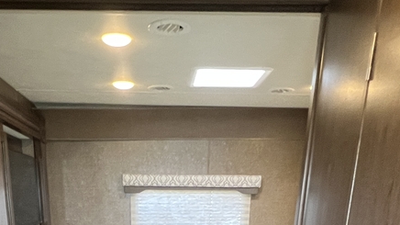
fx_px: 414
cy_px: 366
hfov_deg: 51.3
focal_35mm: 39
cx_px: 161
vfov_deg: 22.7
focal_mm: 1.57
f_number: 1.8
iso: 250
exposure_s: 1/77
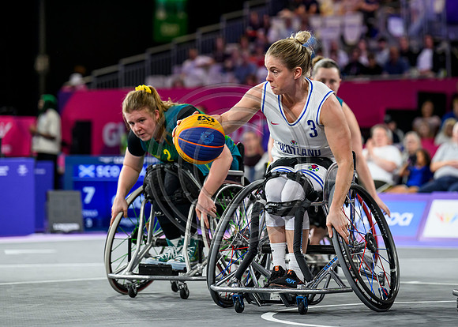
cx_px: 281
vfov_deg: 9.2
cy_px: 133
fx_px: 2020
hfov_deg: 12.9
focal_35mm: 155
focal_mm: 125
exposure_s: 1/1600
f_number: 3.2
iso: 2500
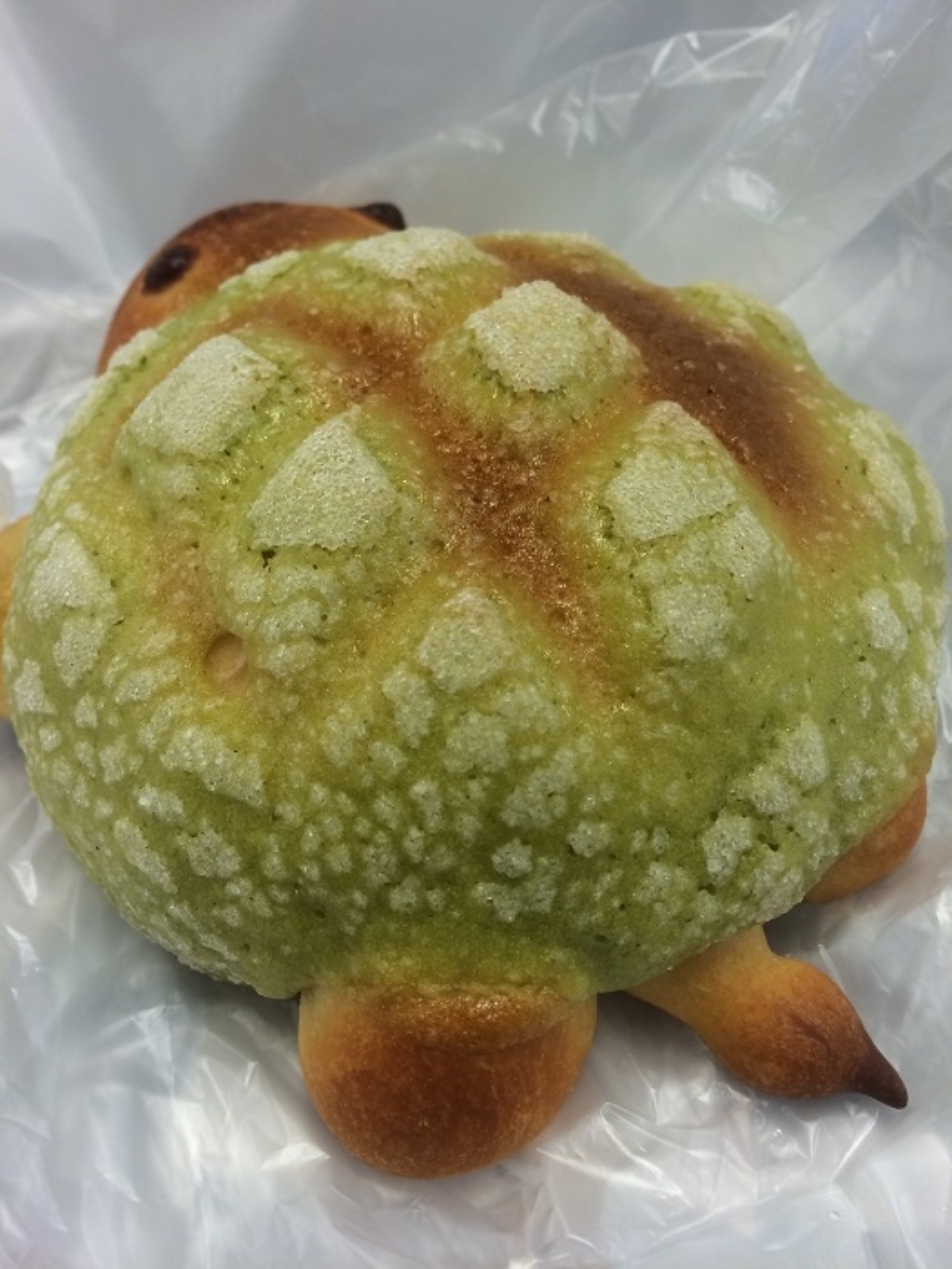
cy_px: 634
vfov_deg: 60.0
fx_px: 1100
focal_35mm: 30
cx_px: 476
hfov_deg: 46.8
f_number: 2.2
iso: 40
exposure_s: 1/33
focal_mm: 4.12
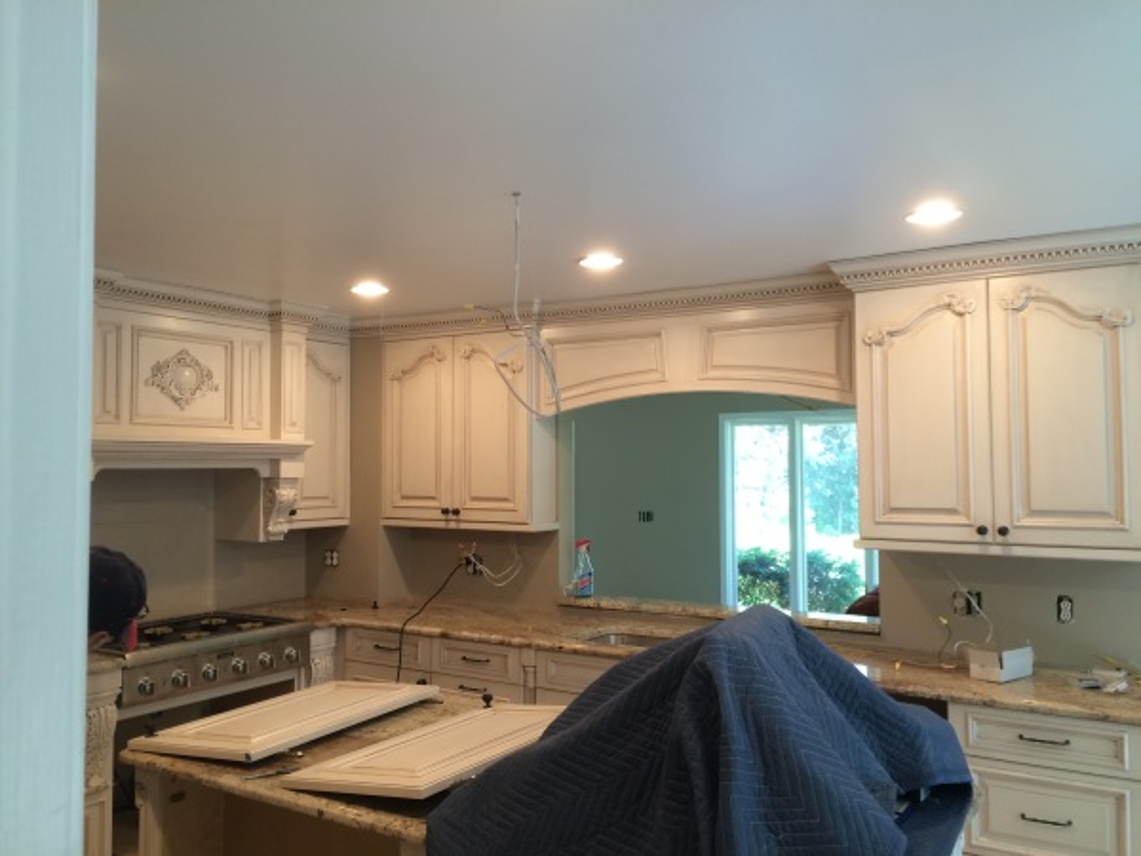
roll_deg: -0.5
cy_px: 428
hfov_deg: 61.7
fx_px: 956
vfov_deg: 48.2
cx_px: 570
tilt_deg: +1.8
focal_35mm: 29
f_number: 2.2
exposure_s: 1/30
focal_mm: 4.15
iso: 64
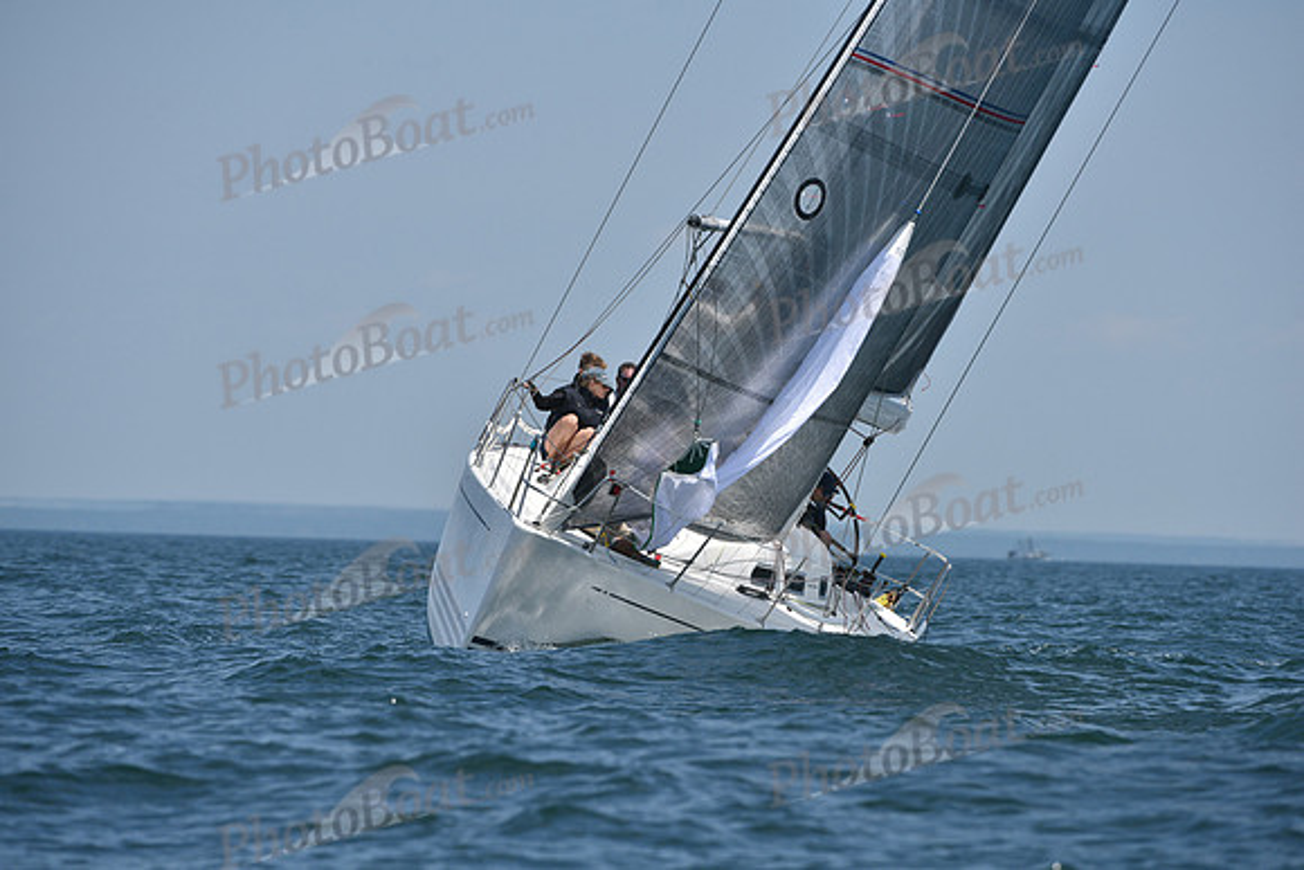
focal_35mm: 400
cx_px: 652
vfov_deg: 3.4
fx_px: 14492
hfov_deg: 5.2
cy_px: 435
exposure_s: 1/1600
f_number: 7.1
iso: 320
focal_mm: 400
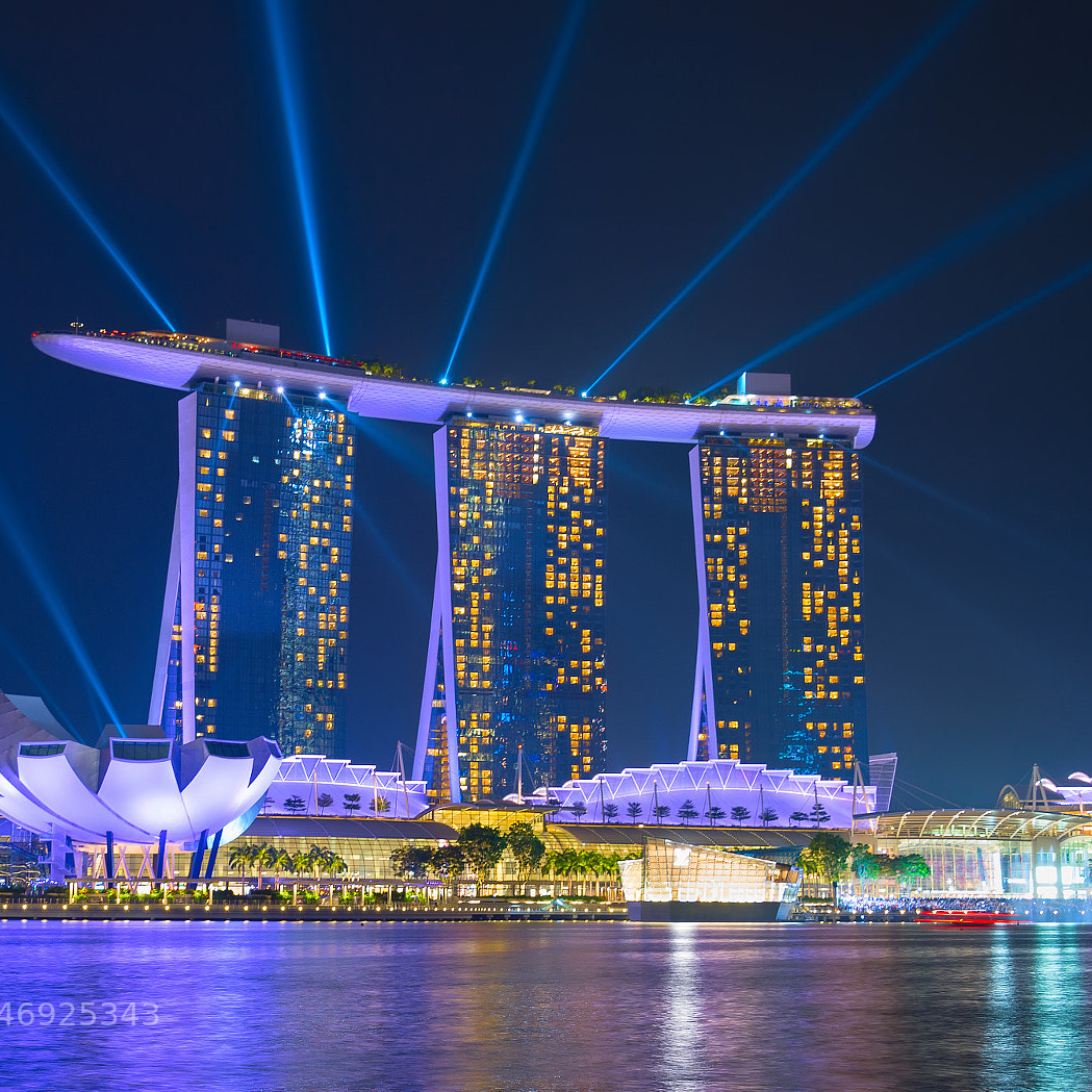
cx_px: 448
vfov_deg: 30.0
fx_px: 2034
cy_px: 542
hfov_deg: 30.0
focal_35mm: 57
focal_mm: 44
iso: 200
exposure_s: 3
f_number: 5.6
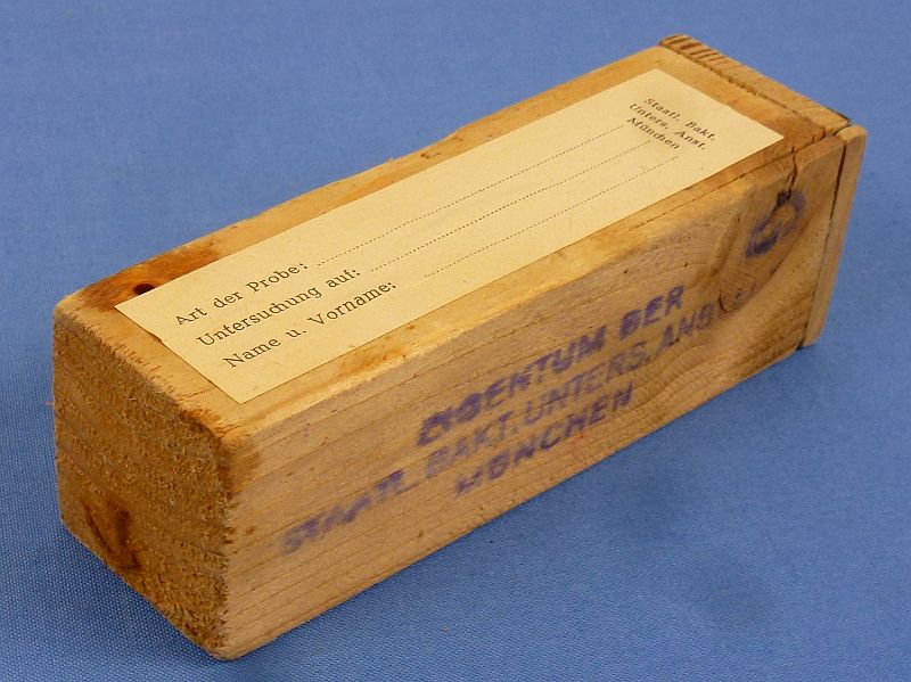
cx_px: 456
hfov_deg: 41.3
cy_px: 341
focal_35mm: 46
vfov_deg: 31.5
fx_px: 1210
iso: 125
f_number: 4
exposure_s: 1/80
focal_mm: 8
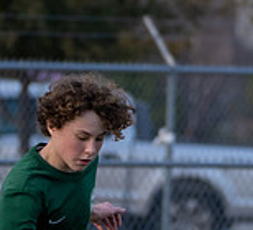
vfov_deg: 1.6
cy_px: 324
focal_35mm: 1063
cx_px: -32
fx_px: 8400
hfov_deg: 1.7
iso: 640
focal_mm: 187
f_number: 5.6
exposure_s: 1/1250
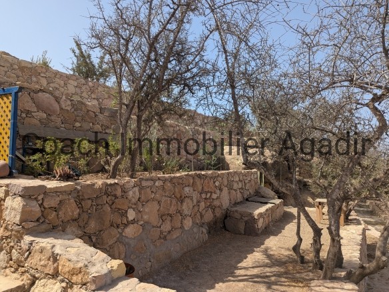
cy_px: 146
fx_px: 270
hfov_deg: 71.6
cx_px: 194
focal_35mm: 24
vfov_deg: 56.8
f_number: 1.85
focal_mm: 6.81
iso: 47
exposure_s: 1/1919
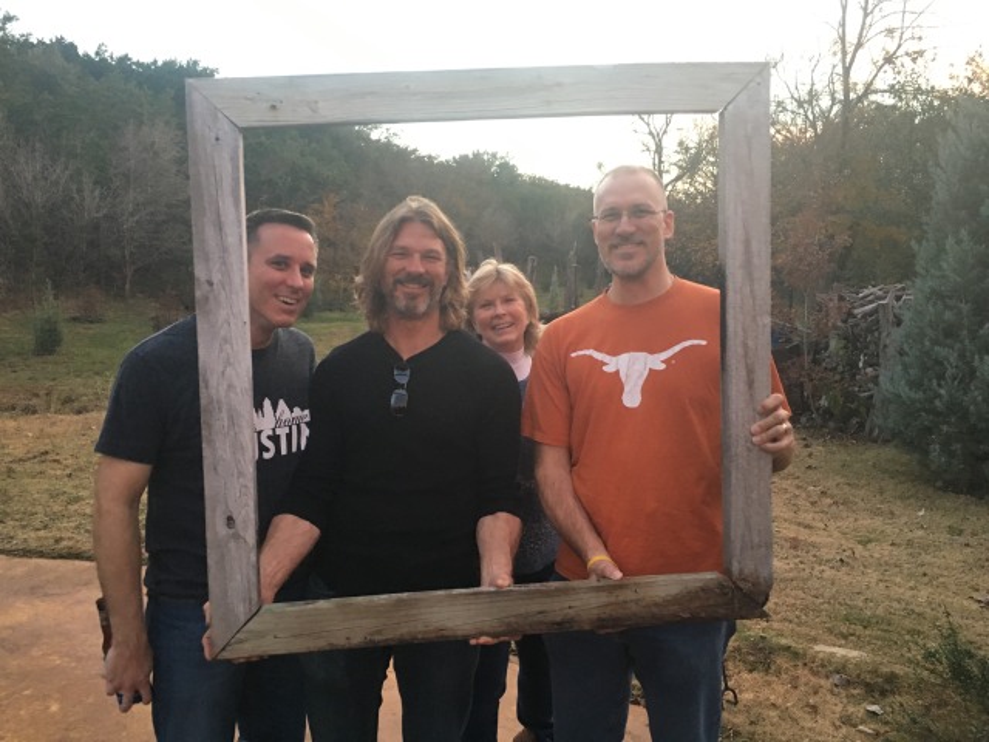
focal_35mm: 29
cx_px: 494
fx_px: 829
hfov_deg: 61.7
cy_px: 371
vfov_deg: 48.2
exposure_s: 1/24
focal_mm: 4.15
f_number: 2.2
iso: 200
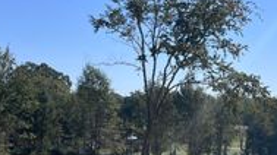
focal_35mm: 75
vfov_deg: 15.9
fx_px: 550
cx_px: 211
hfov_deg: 27.8
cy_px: 129
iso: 50
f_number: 1.6
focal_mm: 5.1
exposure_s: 1/5848
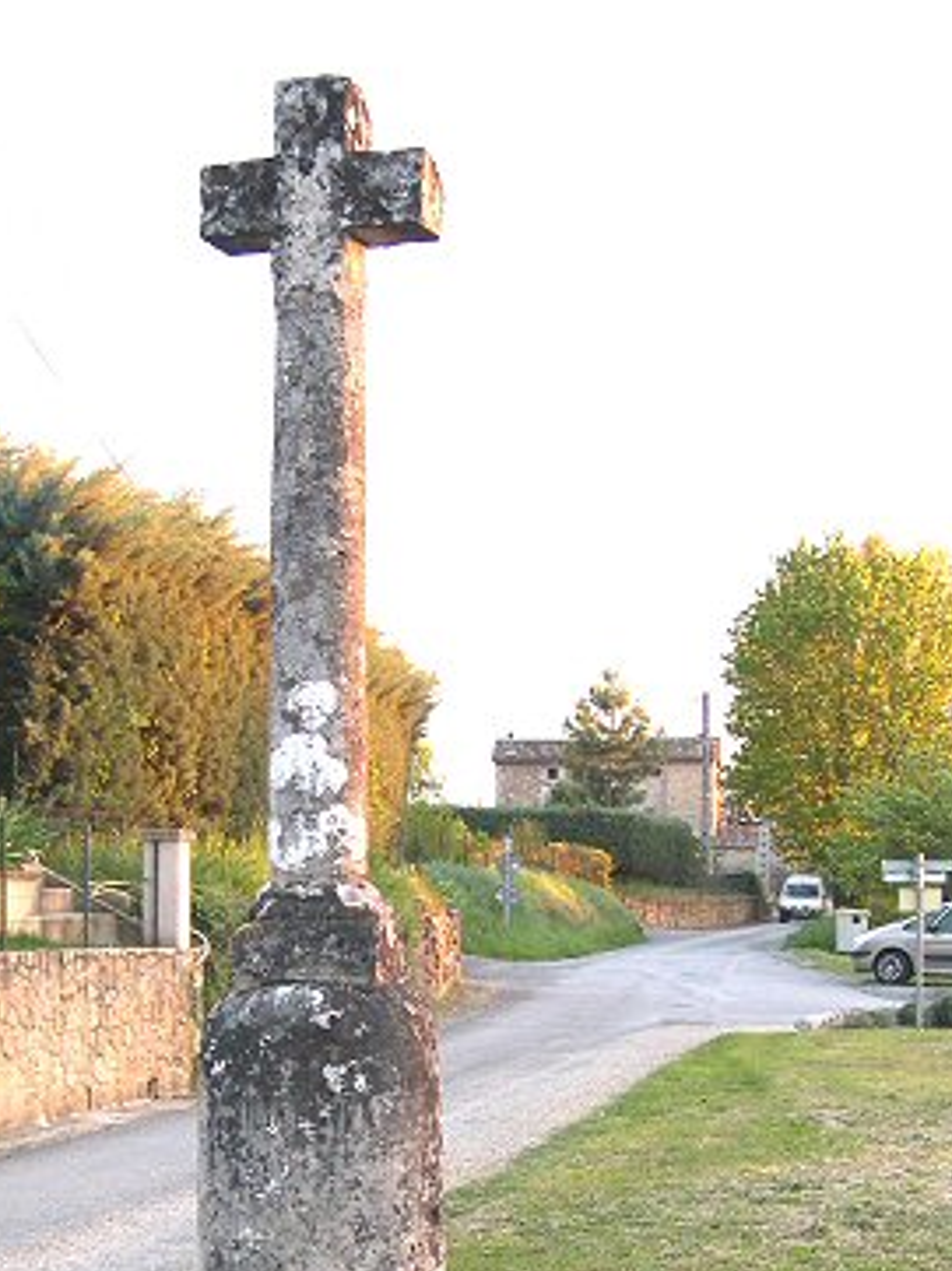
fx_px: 2313
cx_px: 460
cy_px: 951
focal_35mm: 63
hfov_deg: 23.3
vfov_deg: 30.2
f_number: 2.8
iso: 100
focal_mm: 8
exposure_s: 1/31.7
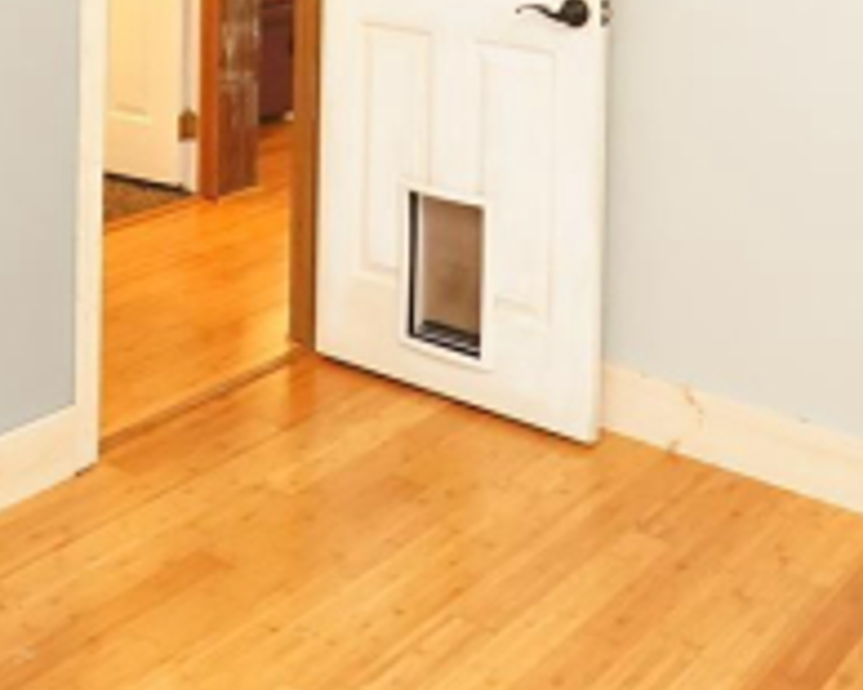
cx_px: 334
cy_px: -263
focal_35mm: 58
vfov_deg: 22.7
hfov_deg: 32.4
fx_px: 1481
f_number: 5.6
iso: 6400
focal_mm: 11
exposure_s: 1/60
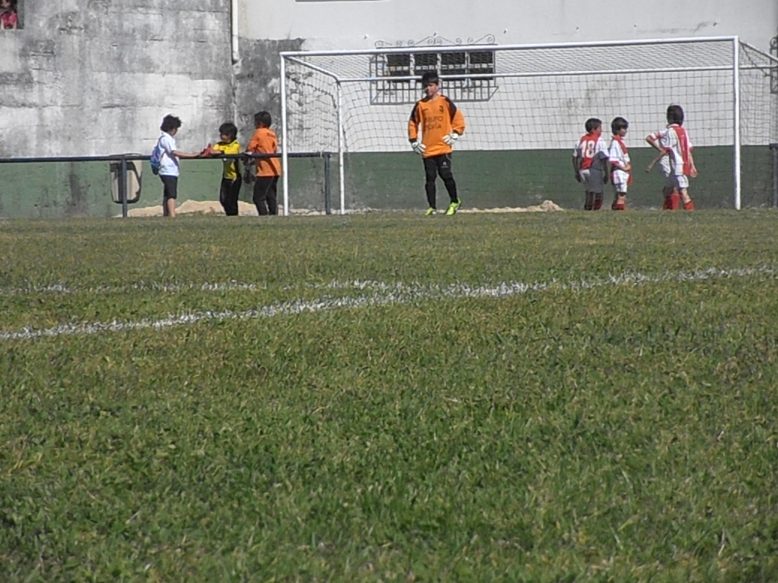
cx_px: 389
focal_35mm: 198
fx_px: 4450
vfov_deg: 7.5
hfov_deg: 10.0
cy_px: 292
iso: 400
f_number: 15
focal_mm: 35.05
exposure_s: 1/500
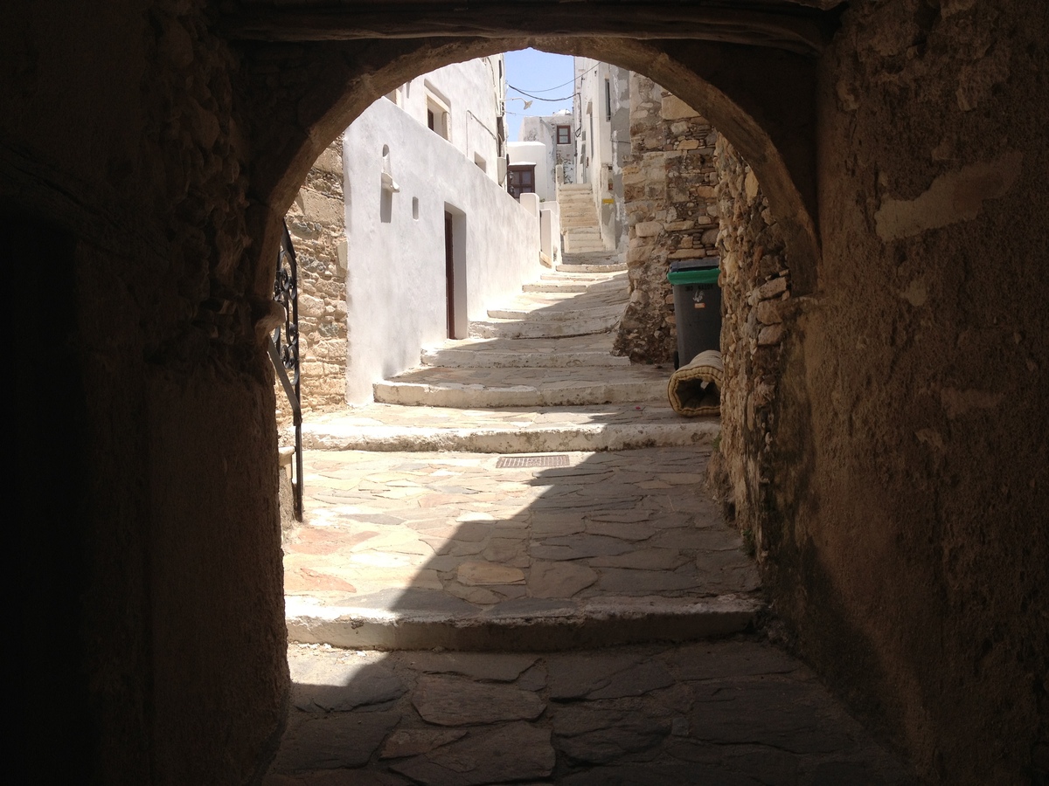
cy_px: 393
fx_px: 1061
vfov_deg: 40.7
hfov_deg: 52.6
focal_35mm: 35
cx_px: 524
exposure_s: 1/1200
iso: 50
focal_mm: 4.28
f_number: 2.4
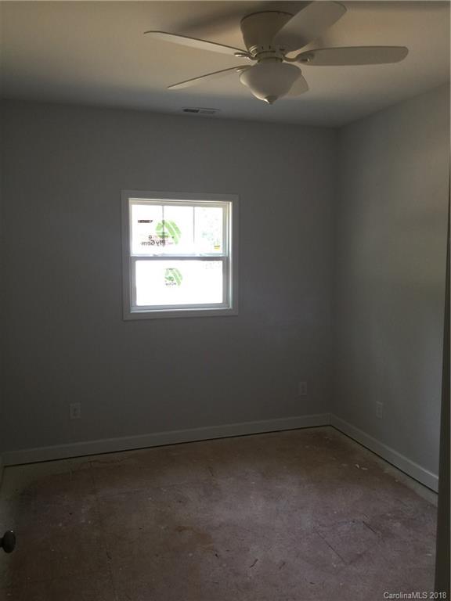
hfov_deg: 48.2
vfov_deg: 61.7
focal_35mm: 29
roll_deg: -2.6
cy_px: 300
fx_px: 504
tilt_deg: -2.8
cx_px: 226
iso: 32
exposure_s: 1/30
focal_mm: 4.15
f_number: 2.2
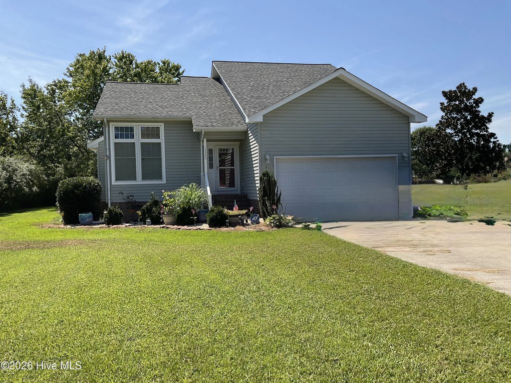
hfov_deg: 61.7
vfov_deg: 48.2
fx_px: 428
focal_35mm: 29
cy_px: 192
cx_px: 256
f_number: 1.8
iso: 16
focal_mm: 3
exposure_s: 1/1577
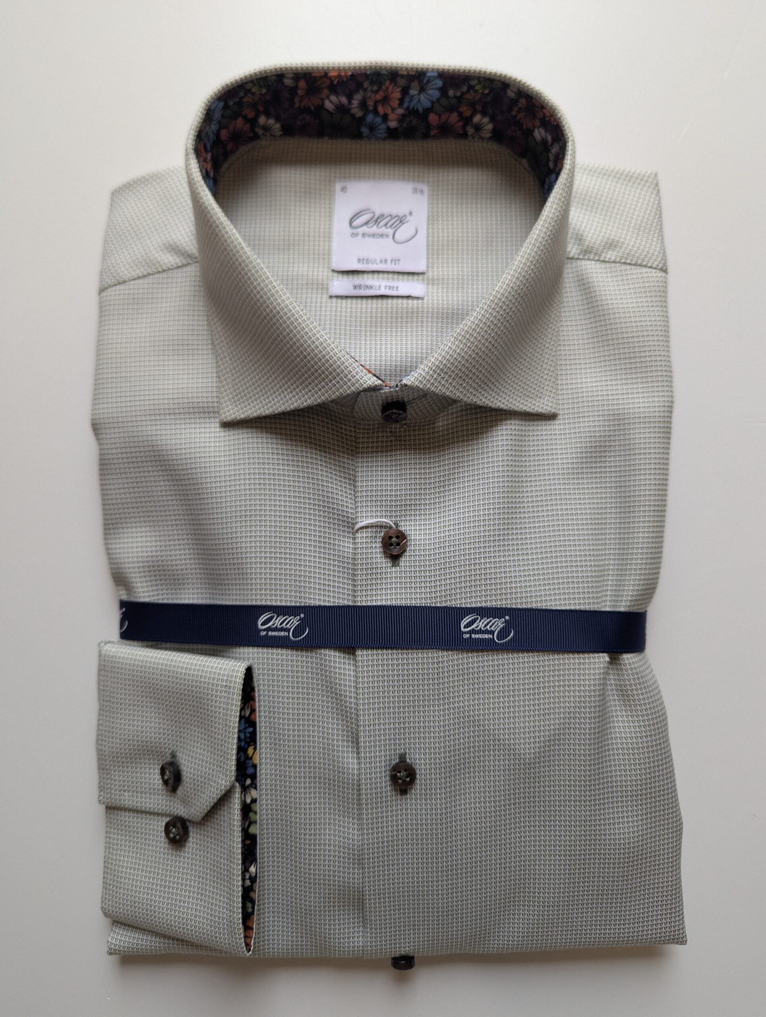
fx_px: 706
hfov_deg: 56.9
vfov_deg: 71.5
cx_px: 383
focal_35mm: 24
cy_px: 508
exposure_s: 1/197
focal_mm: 6.81
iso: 120
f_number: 1.85
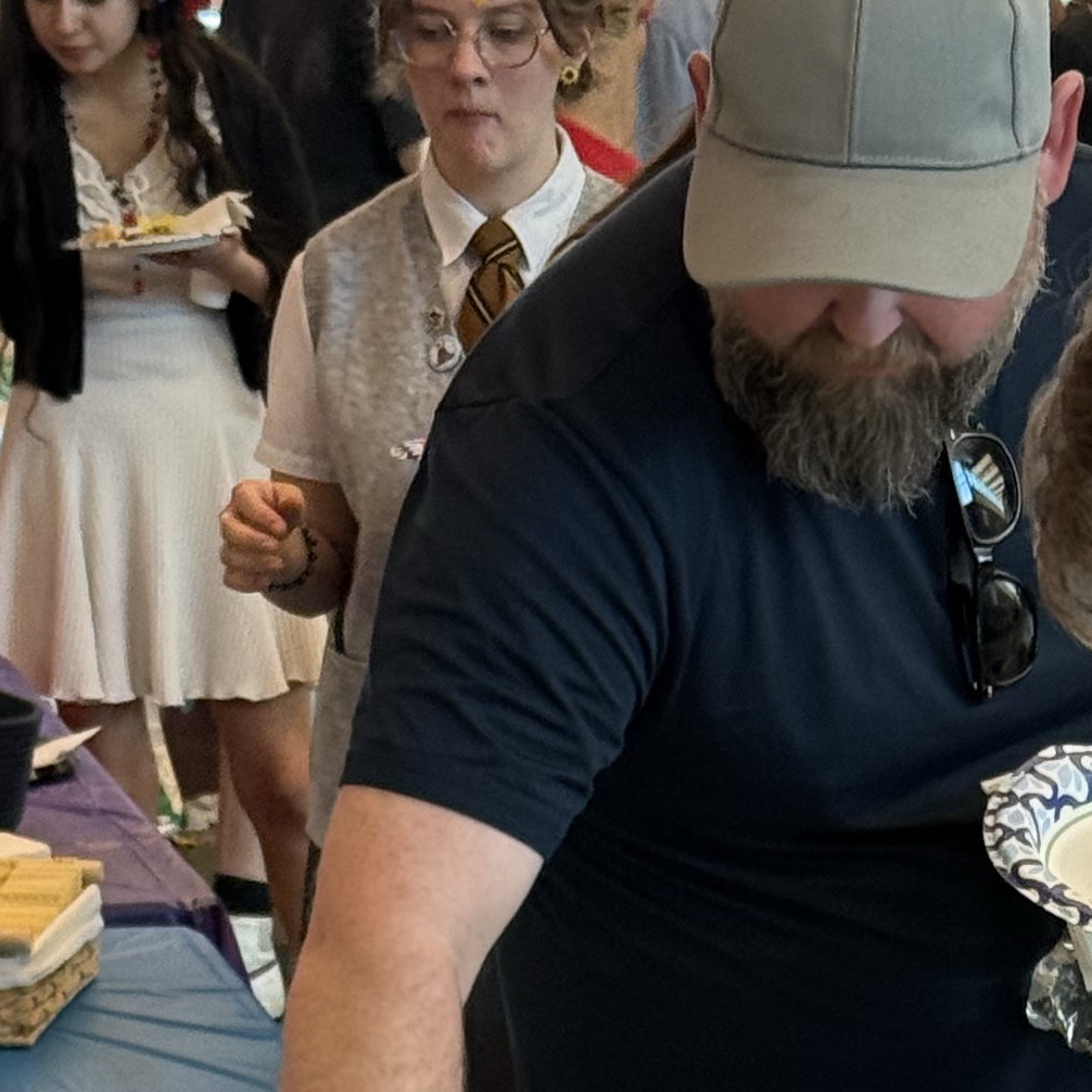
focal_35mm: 170
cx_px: 613
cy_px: 1405
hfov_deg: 10.3
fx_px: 6067
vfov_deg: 10.1
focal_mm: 6.76
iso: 100
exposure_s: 1/60
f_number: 1.78
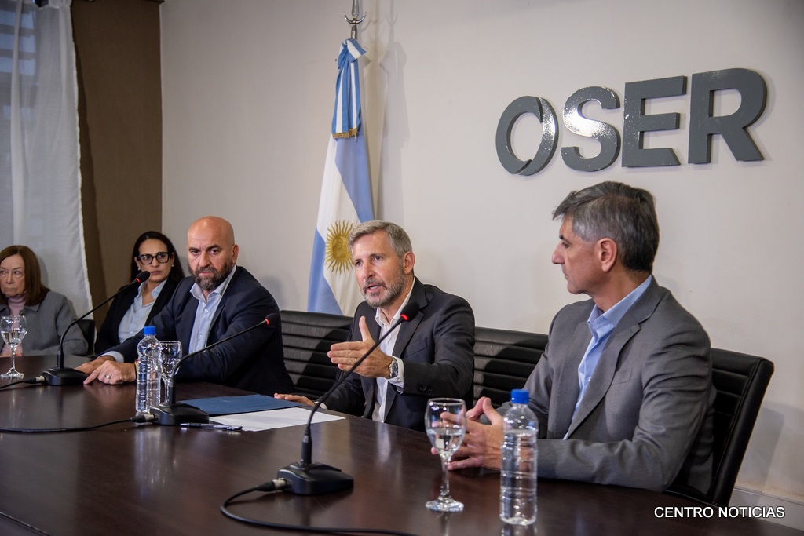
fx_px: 1117
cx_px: 402
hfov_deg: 39.6
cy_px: 268
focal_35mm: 50
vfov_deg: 27.0
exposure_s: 1/320
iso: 1000
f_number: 4
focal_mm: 50
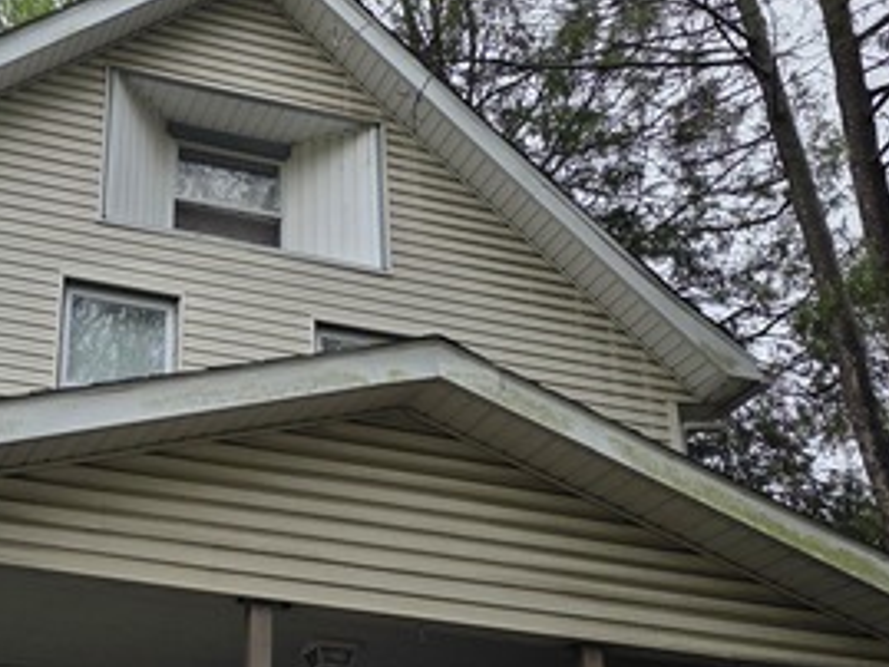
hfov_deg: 32.8
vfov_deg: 25.6
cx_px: 177
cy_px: 416
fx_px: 1465
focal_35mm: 57
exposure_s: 1/359
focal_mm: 6.3
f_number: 1.7
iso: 40
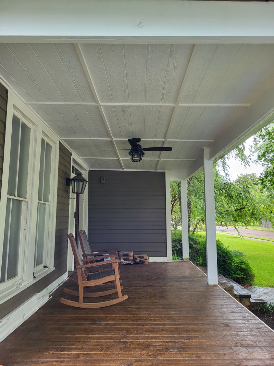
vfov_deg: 67.3
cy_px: 183
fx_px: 274
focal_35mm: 26
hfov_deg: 53.1
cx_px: 137
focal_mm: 5.4
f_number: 1.8
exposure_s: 1/120
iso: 50
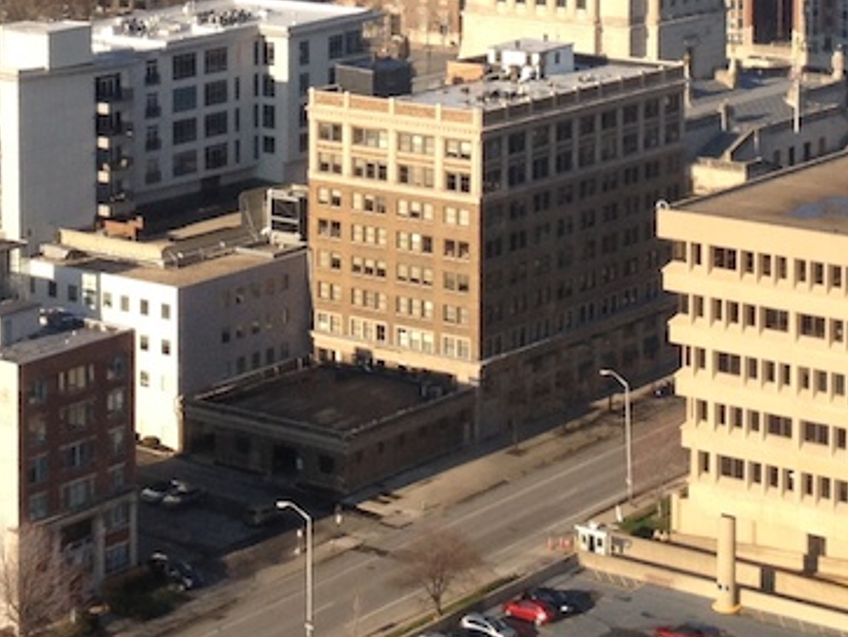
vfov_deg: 12.5
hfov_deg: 16.9
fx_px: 2844
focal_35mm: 116
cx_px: 328
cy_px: -91
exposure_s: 1/365
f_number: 2.4
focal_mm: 4.28
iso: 50
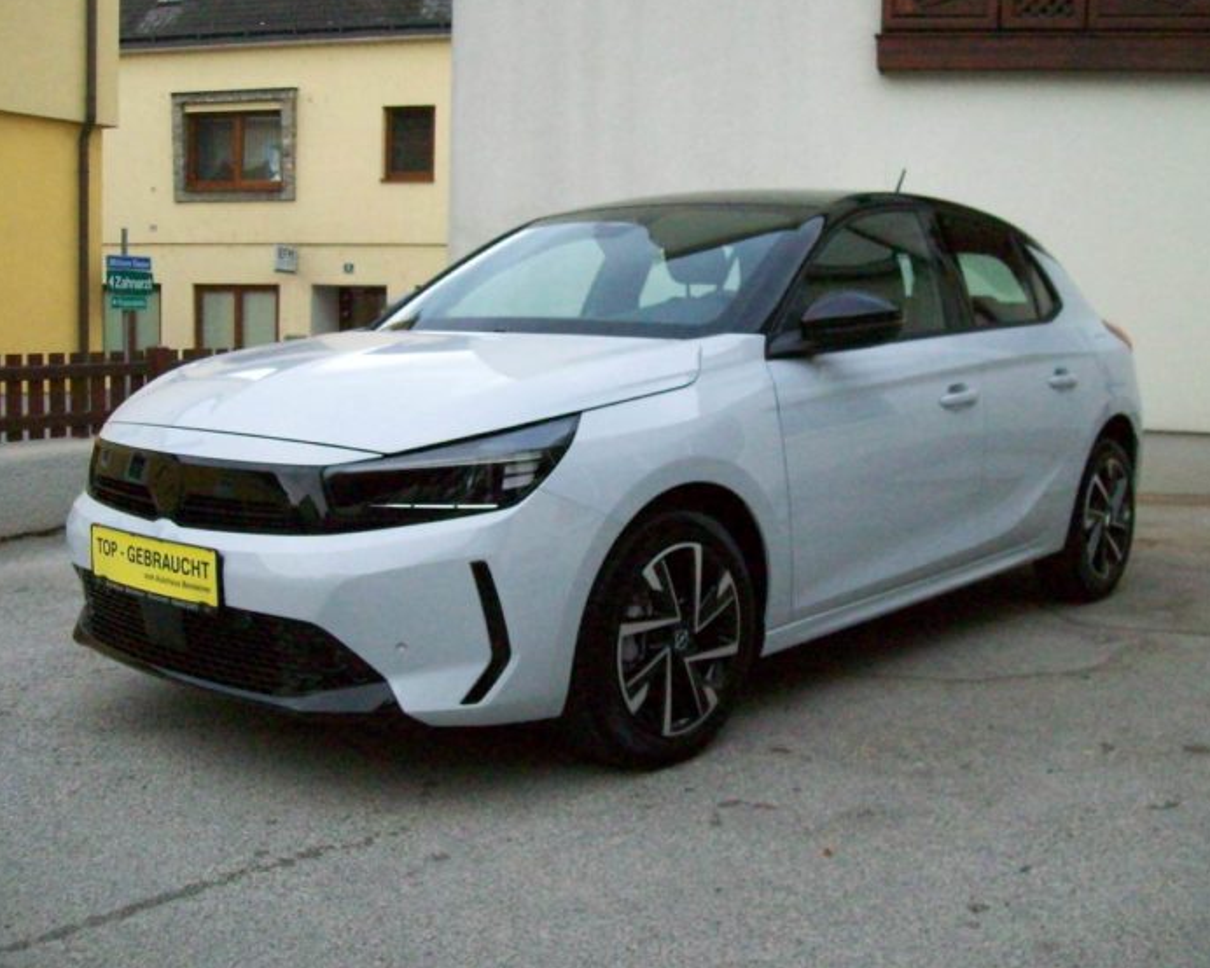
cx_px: 605
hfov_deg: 46.8
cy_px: 467
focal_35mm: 39
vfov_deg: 38.2
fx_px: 1397
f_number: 2.7
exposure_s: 1/512
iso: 429
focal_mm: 6
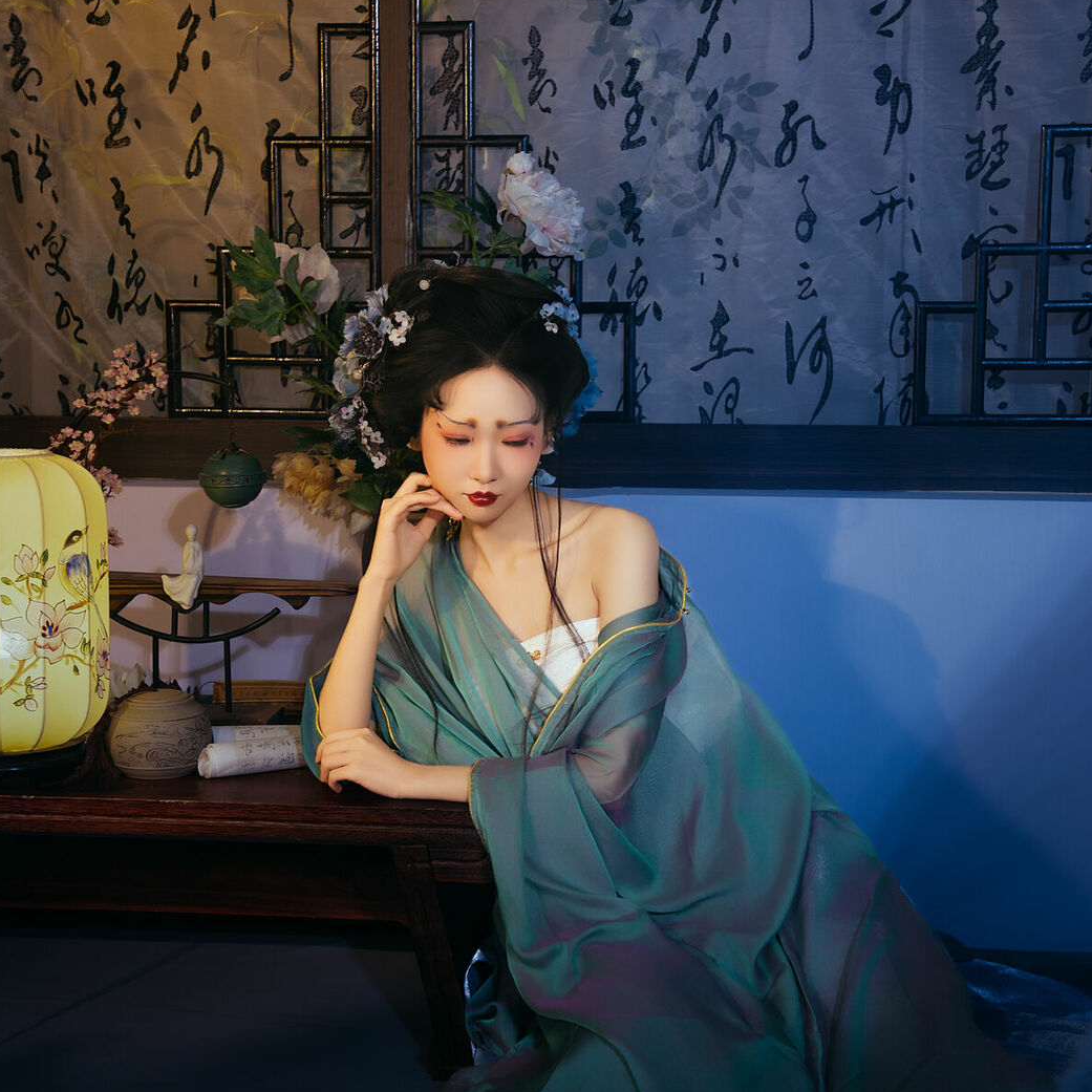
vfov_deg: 27.3
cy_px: 546
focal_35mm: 63
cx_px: 544
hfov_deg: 27.3
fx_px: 2248
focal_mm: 50
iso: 400
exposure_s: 1/125
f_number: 4
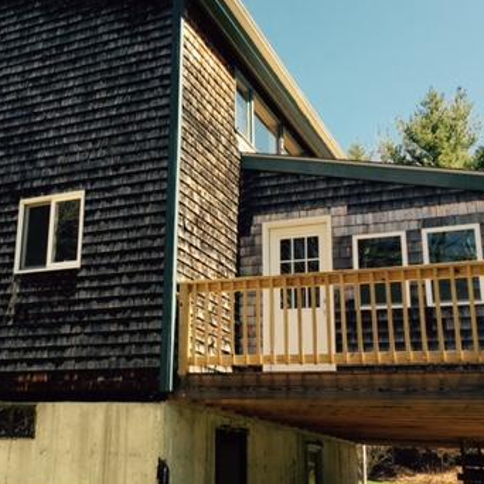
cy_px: 224
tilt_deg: +16.4
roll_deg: -3.1
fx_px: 759
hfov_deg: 34.6
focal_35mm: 48
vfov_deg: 35.3
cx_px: 120
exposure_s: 1/599
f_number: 2.2
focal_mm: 4.15
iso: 32
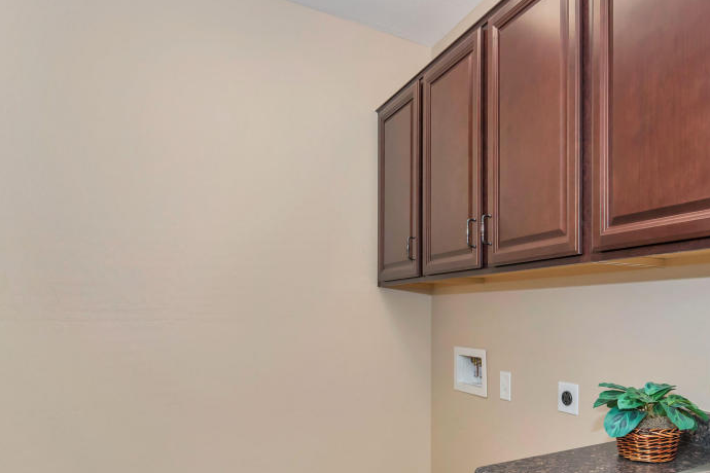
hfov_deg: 67.0
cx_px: 532
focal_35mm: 25
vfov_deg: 50.1
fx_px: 493
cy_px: 326
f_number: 4.5
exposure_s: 1/60
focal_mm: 15
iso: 640
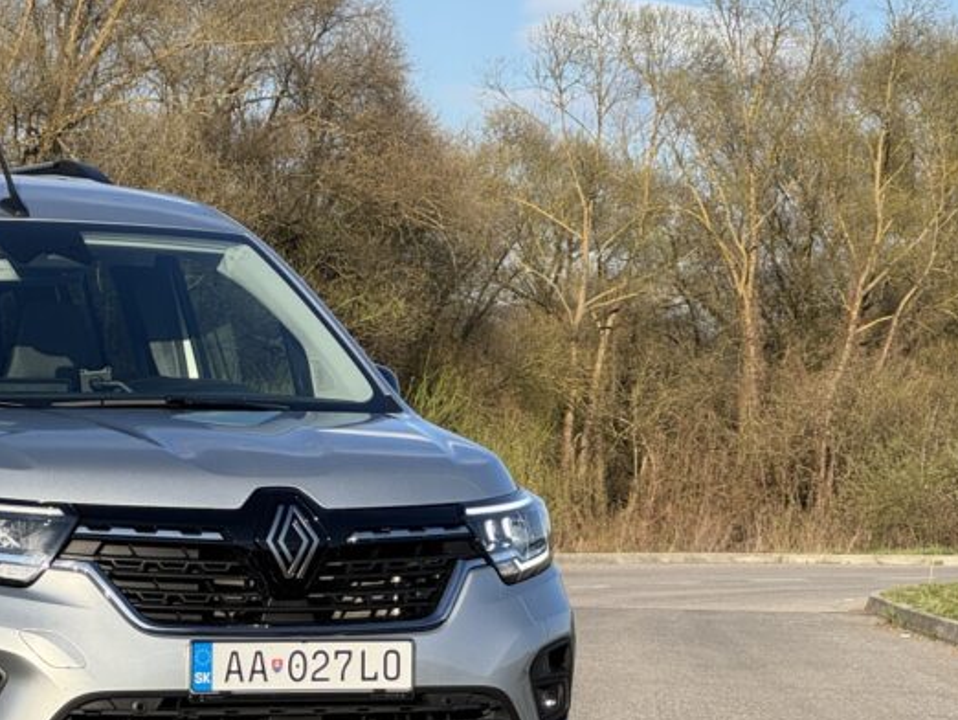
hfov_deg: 12.9
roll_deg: +0.4
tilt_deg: +1.2
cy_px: 437
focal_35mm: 151
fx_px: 4181
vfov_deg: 9.8
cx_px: 40
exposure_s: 1/550
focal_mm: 9
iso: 25
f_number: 2.8
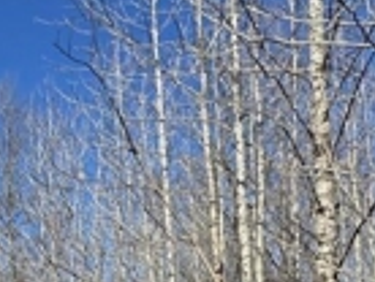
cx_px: -208
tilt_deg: +0.8
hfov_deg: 25.3
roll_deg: +0.7
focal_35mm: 54
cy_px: 439
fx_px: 586
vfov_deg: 21.9
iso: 50
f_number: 2.2
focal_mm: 2.22
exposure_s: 1/1976
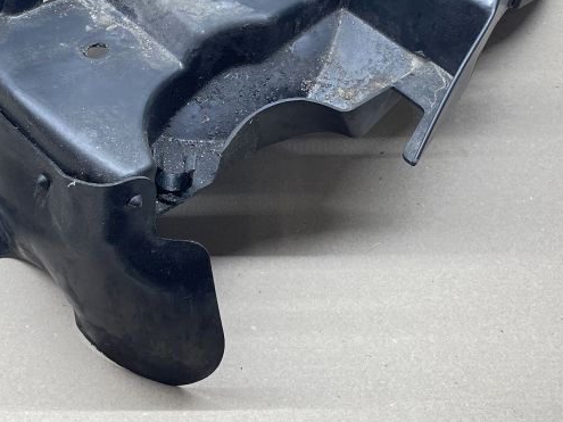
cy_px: 72
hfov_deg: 30.4
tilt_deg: -54.8
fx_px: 1024
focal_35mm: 63
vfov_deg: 22.9
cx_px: 169
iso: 125
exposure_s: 1/100
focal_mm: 4.2
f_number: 1.6
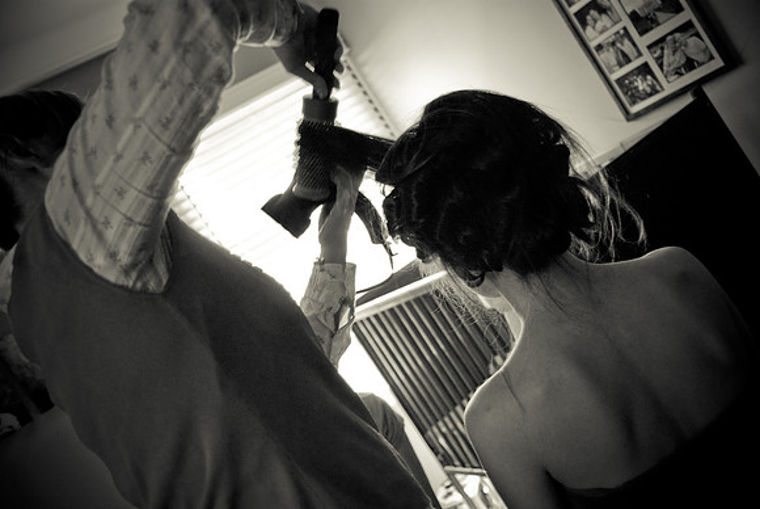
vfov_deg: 33.1
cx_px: 380
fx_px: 856
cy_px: 254
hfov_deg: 47.9
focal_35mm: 40
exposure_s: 1/60
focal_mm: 27
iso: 400
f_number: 2.8
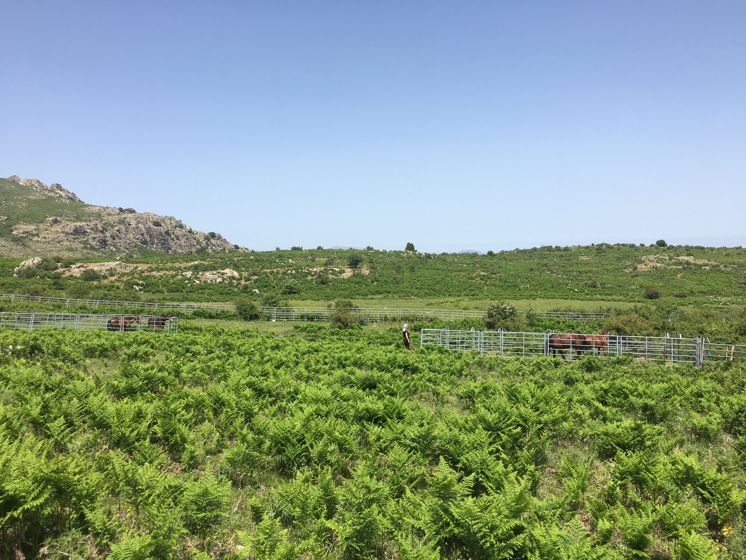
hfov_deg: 61.7
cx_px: 373
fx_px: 625
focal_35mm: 29
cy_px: 280
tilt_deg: -0.9
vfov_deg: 48.2
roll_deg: +1.3
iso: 25
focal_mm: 4.15
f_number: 2.2
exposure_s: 1/1350
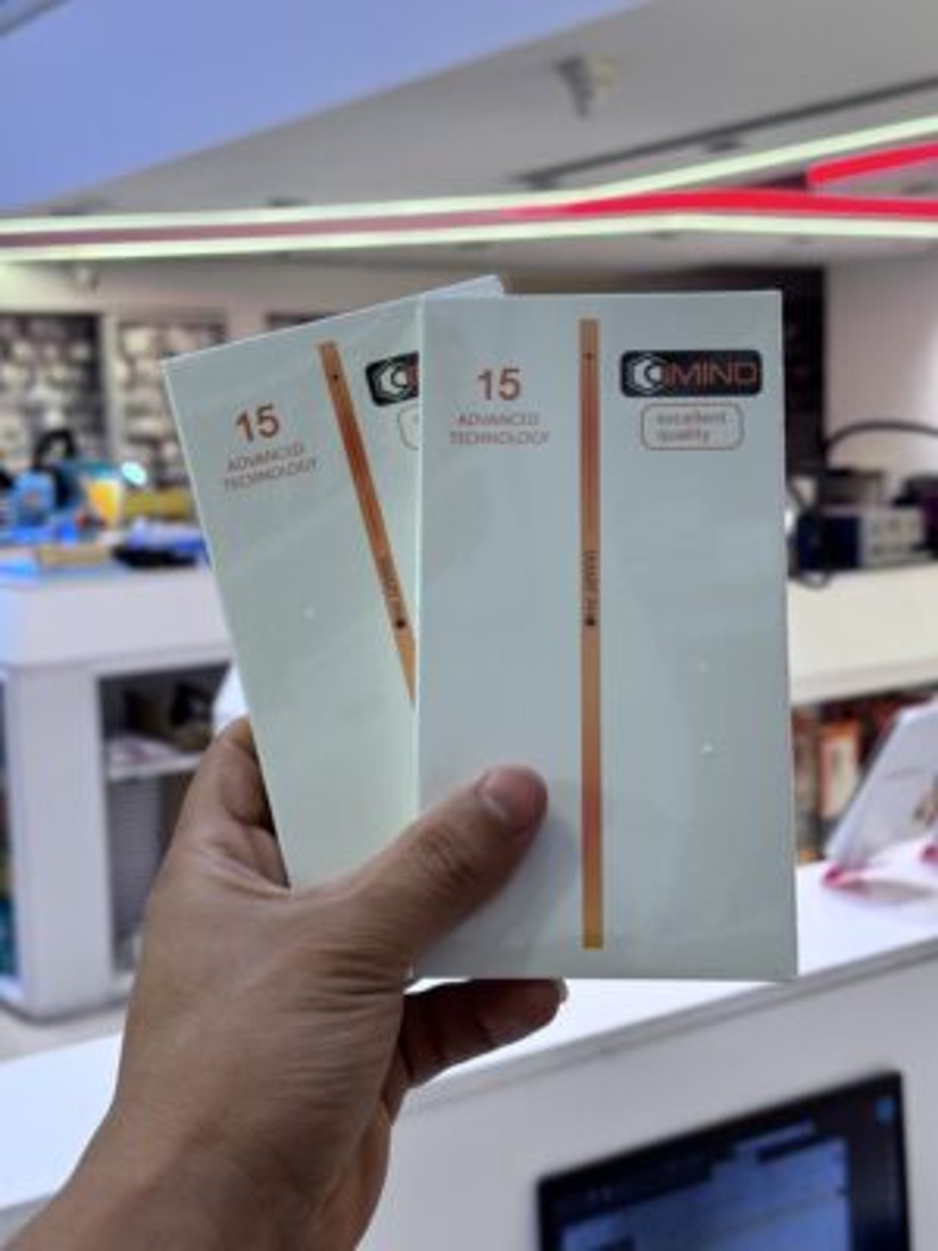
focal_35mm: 48
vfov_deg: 39.7
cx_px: 469
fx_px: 1734
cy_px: 626
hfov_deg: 30.3
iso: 50
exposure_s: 1/105
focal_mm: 6.76
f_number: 1.78
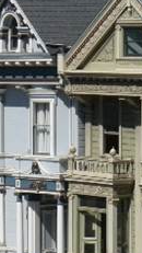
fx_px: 1880
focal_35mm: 281
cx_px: -55
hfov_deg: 4.3
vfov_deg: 7.7
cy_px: 112
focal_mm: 20.7
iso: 100
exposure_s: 1/400
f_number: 8
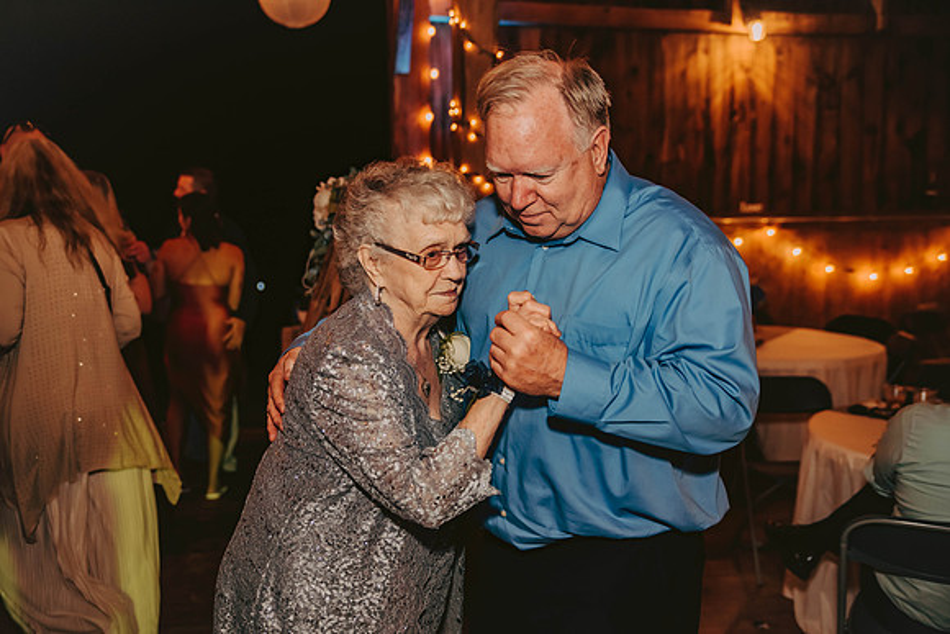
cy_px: 317
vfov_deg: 33.4
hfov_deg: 48.4
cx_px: 475
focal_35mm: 40
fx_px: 1056
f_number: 2.8
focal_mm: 40
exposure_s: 1/125
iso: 1250
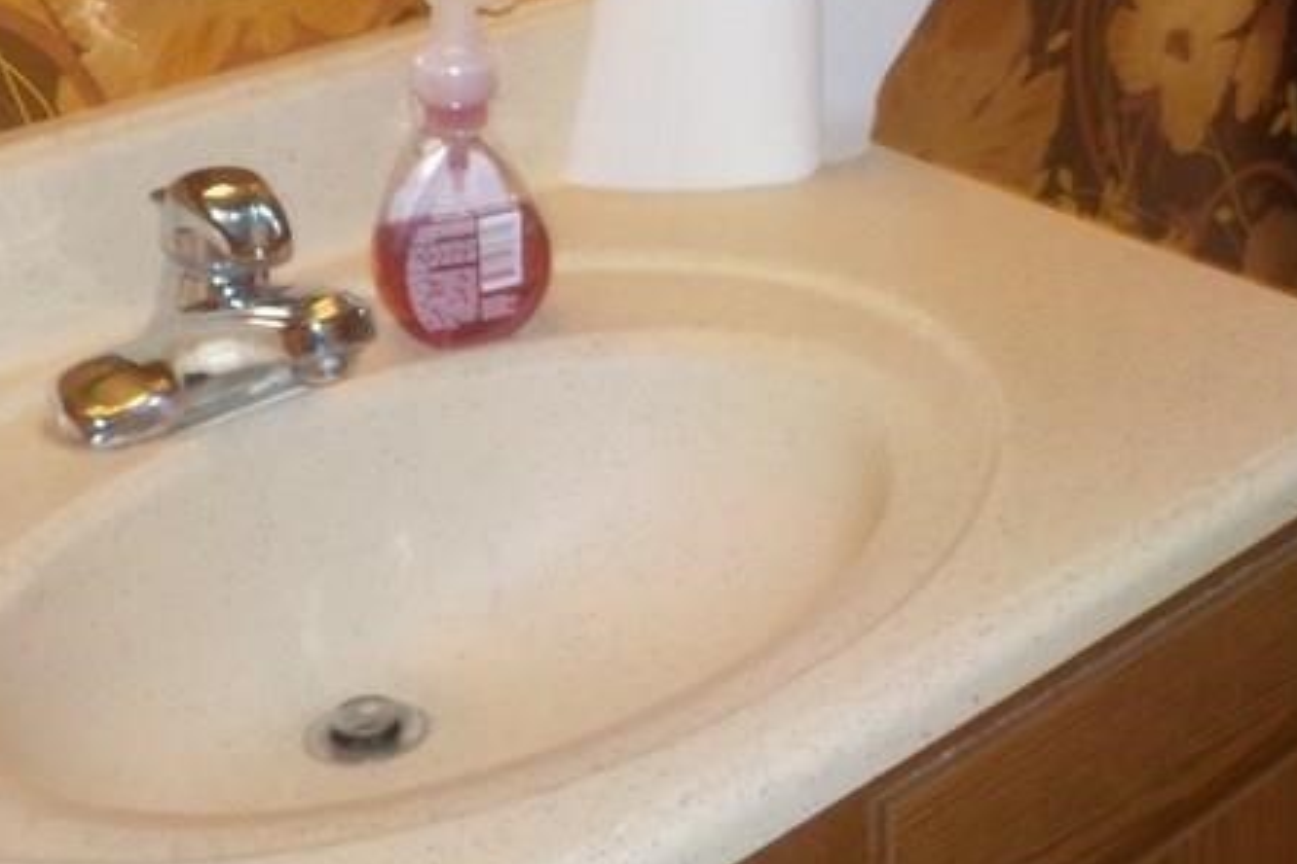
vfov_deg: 18.3
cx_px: 1236
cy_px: -41
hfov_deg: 26.8
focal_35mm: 72
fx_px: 2594
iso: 200
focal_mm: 4.1
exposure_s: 1/30
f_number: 3.3
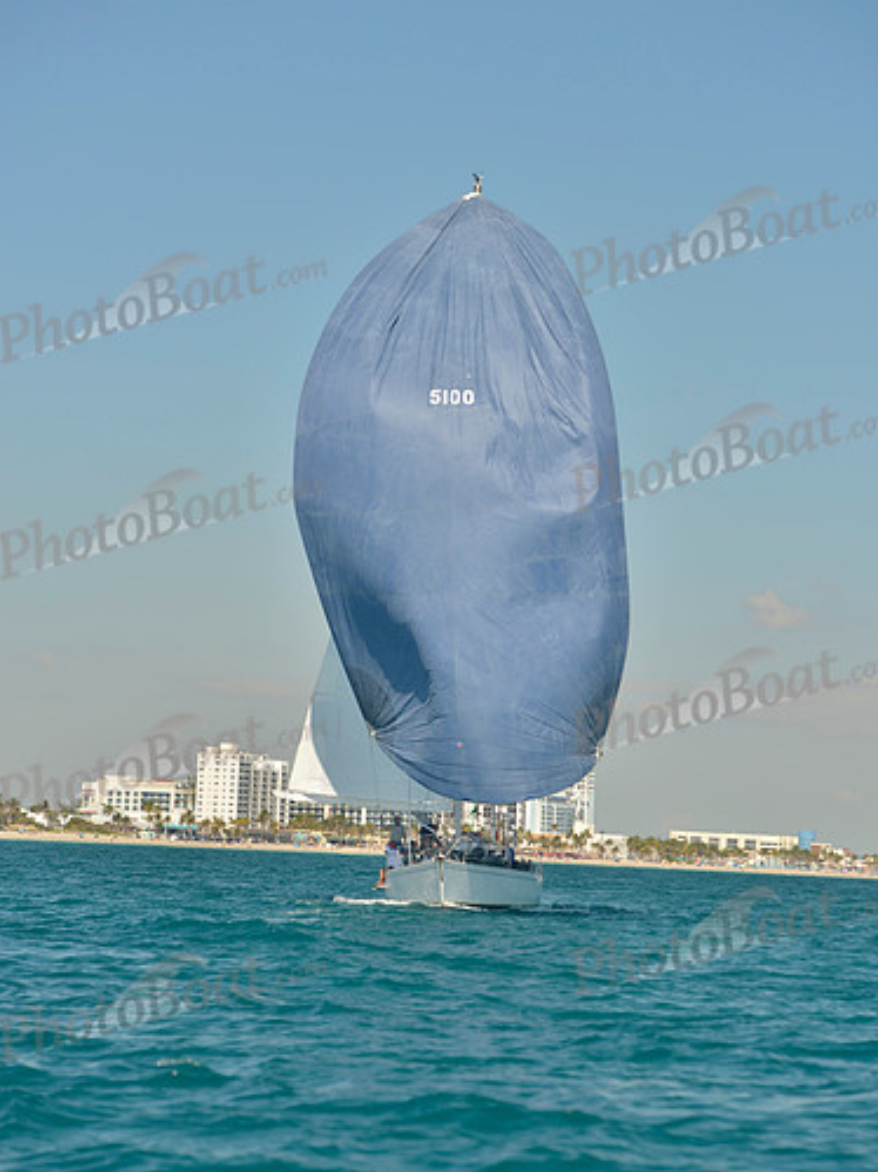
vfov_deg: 16.0
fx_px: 4161
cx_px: 450
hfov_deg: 12.0
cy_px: 608
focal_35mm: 123
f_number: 5.6
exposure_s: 1/800
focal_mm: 110
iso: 200
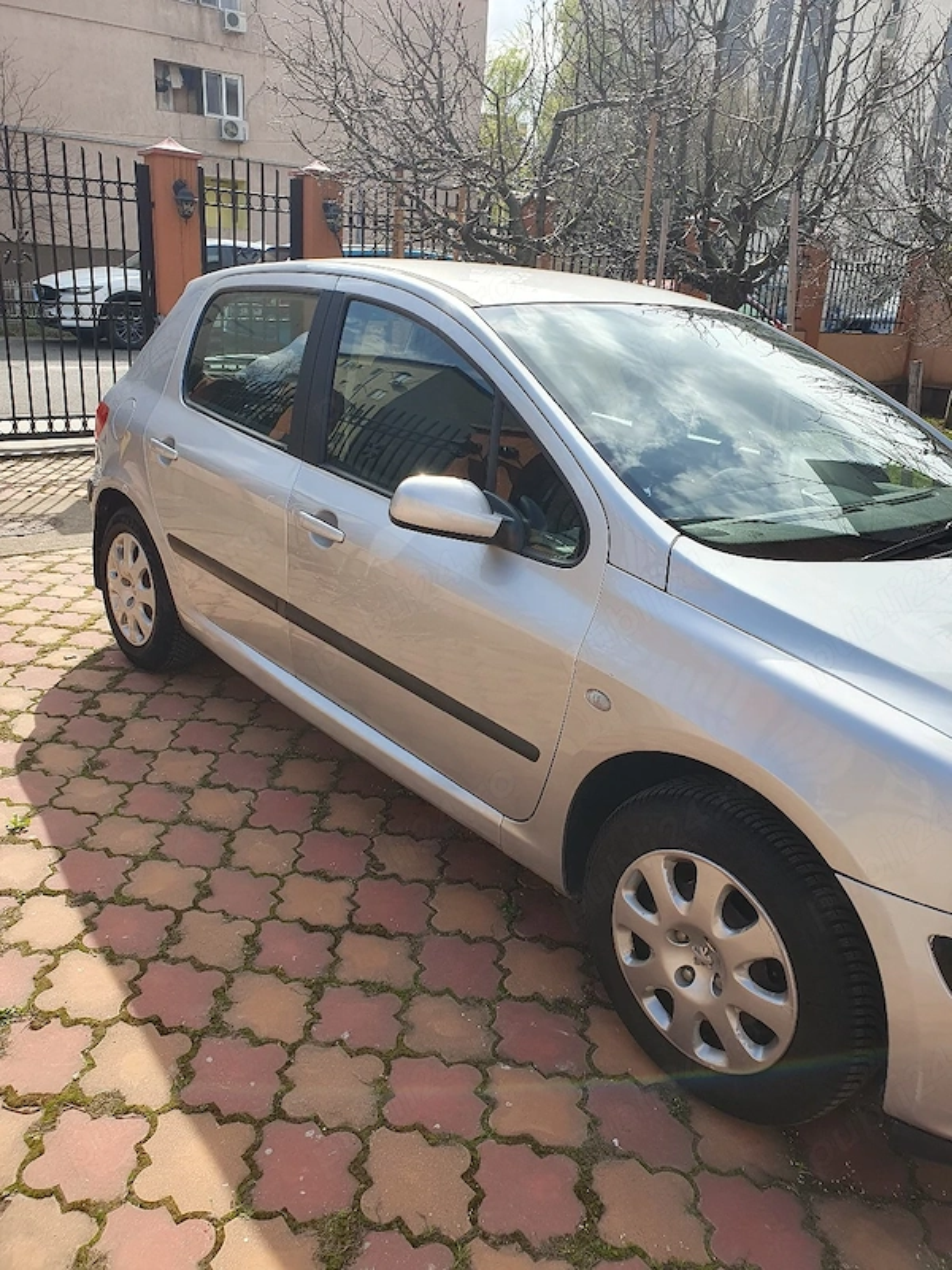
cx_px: 476
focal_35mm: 26
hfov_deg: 53.1
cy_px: 635
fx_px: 953
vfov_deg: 67.3
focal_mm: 4.32
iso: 50
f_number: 2.4
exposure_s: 1/909
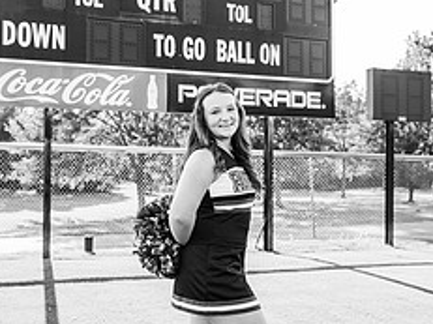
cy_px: 150
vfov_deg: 32.1
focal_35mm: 45
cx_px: 178
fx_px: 563
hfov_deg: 41.9
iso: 200
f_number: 2.8
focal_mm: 24
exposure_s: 1/640
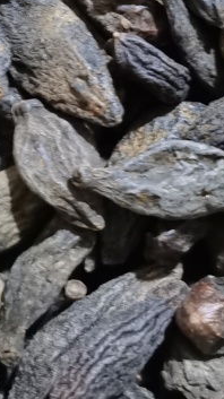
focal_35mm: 89
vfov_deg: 22.4
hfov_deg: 13.5
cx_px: 77
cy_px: -55
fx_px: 942
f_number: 1.8
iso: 800
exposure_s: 1/18
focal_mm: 5.58
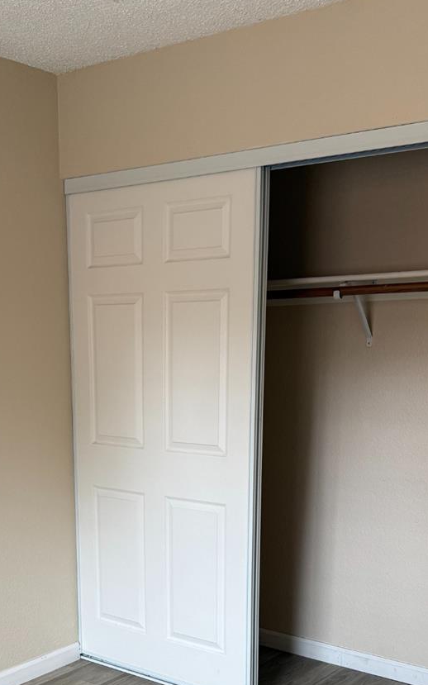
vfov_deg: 42.1
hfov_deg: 27.8
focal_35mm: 46
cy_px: 520
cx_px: 149
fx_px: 859
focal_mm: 6.76
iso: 200
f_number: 1.78
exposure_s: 1/105
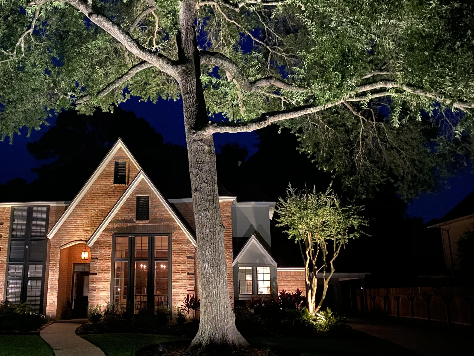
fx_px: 479
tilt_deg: +14.9
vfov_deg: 40.7
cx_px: 163
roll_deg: -0.9
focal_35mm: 35
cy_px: 171
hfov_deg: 51.8
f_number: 1.8
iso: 640
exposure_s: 1/4
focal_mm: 4.25
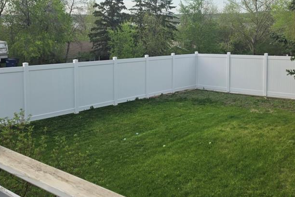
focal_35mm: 40
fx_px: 328
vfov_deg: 32.7
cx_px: 166
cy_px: 48
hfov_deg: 48.3
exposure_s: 1/2715
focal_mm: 6.5
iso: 64
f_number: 1.4
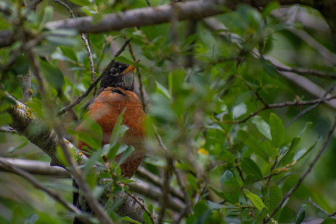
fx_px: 5226
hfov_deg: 3.7
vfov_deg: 2.5
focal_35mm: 560
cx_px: 127
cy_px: 85
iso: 400
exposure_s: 1/800
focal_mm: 300
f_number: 6.3
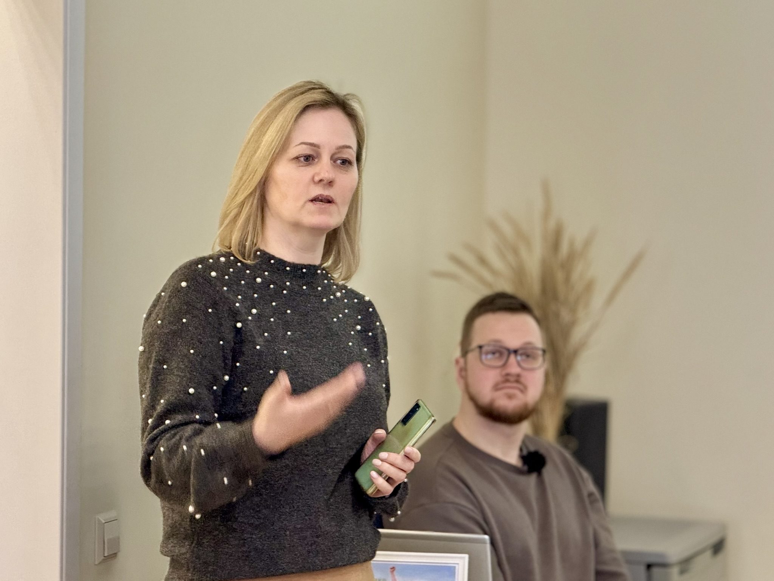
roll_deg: -1.0
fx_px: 2683
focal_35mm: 120
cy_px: 290
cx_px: 387
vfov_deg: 12.3
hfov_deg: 16.4
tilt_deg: -2.8
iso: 400
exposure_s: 1/50
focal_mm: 15.66
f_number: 2.8
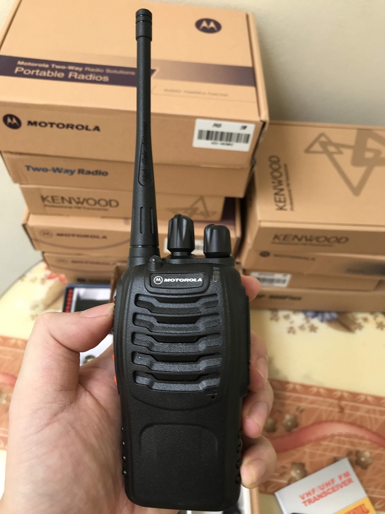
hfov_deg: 49.7
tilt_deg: -56.9
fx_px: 415
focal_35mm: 28
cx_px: 192
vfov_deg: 63.4
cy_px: 257
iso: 25
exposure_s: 1/50
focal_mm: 3.99
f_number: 1.8
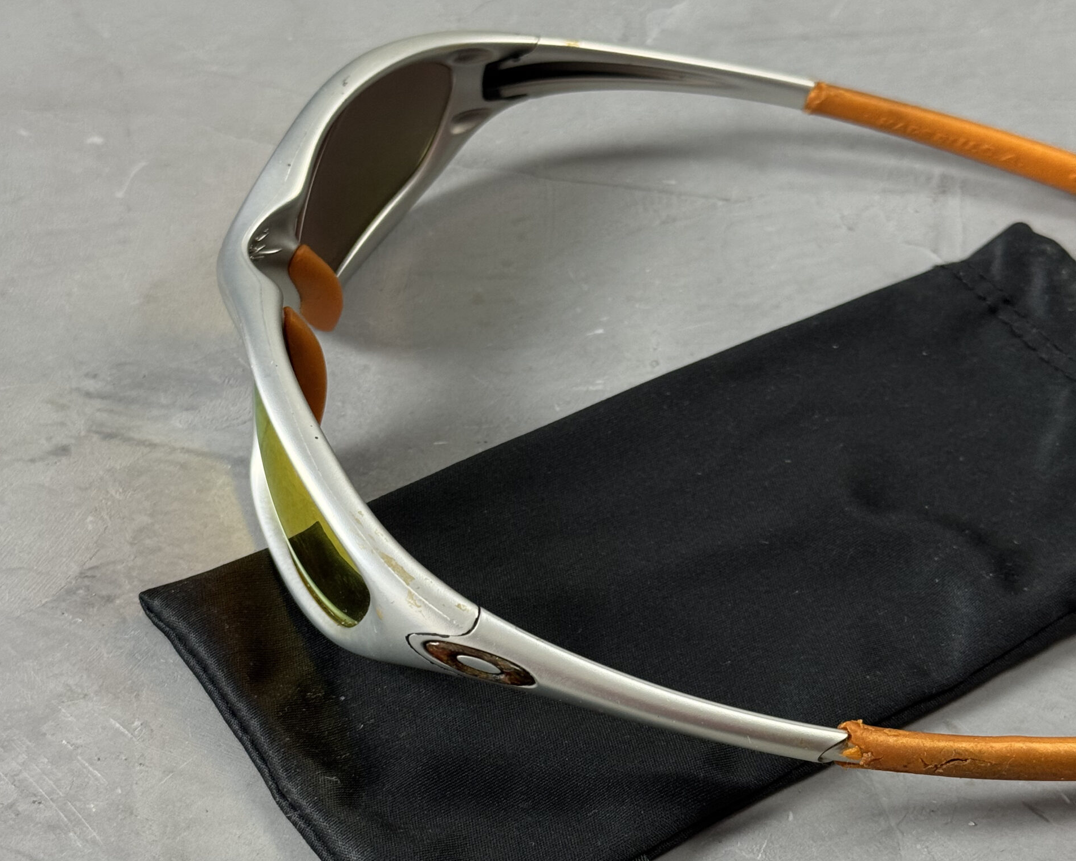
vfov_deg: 24.2
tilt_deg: -47.8
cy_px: 523
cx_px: 535
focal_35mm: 63
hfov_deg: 30.0
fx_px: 2006
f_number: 1.78
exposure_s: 1/60
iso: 250
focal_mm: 6.76
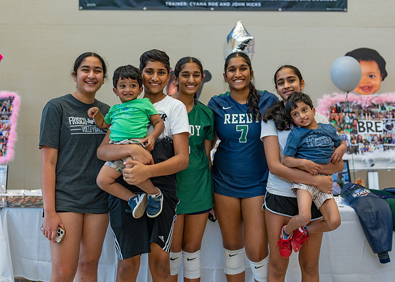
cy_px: 141
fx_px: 588
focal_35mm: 52
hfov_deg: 37.2
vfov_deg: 27.0
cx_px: 198
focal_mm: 50
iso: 640
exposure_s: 1/320
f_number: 1.8
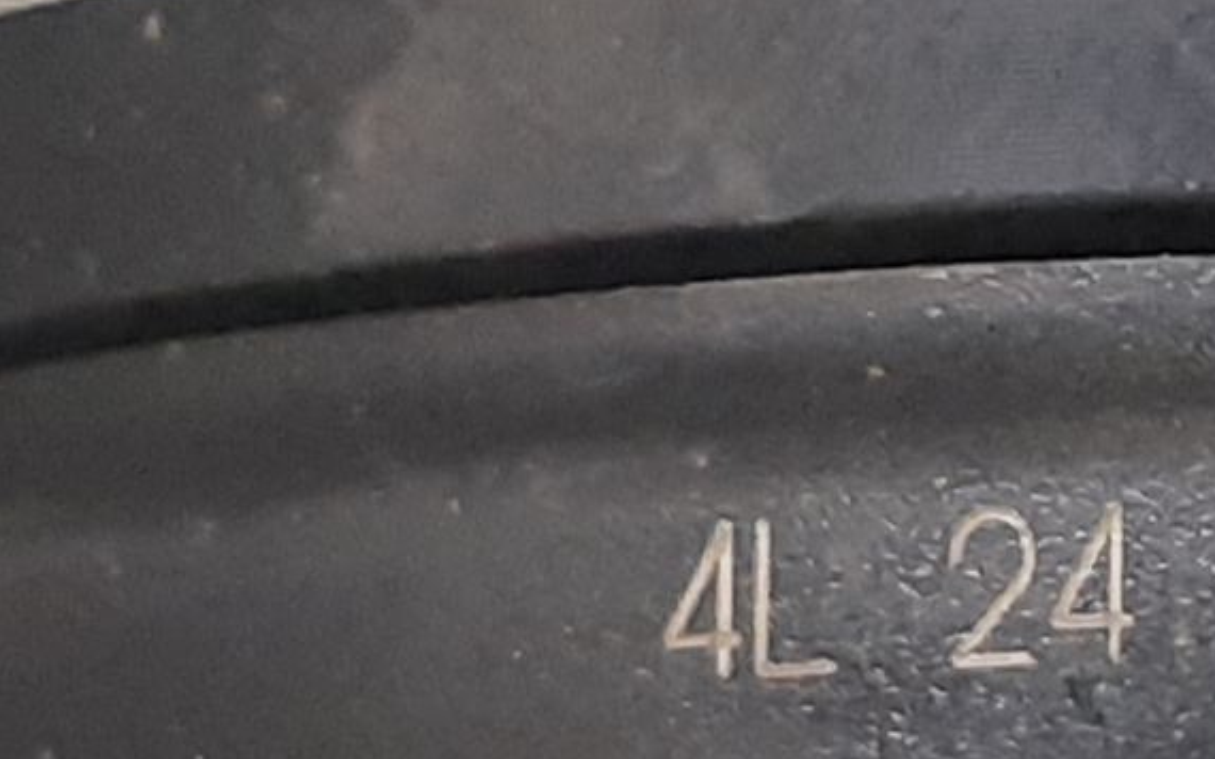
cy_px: 147
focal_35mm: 99
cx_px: 1447
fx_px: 3278
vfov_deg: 13.1
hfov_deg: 19.8
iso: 200
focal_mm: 3.93
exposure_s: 1/50
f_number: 1.7
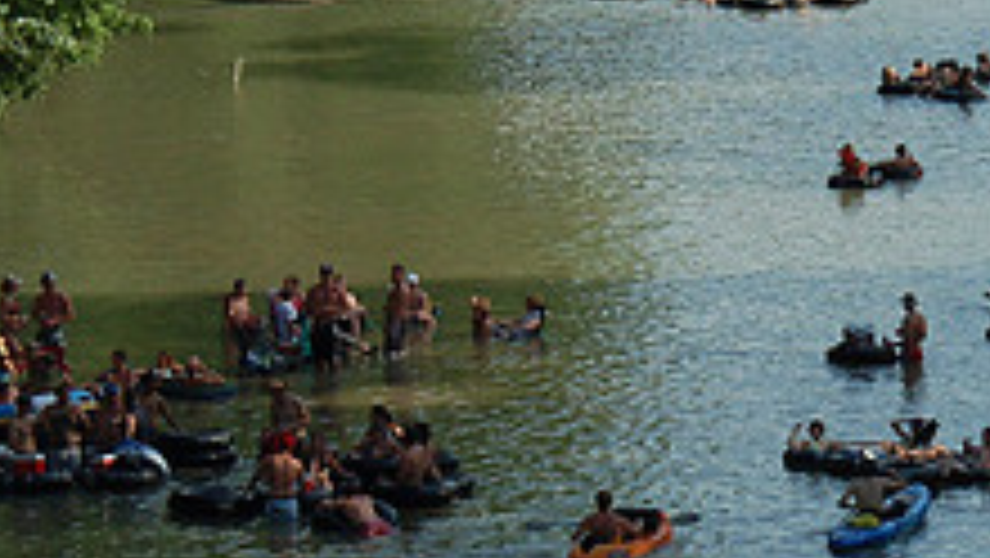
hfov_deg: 7.6
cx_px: 932
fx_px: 7380
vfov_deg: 4.3
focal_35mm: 281
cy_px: 500
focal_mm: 68
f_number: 16
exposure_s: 1/200
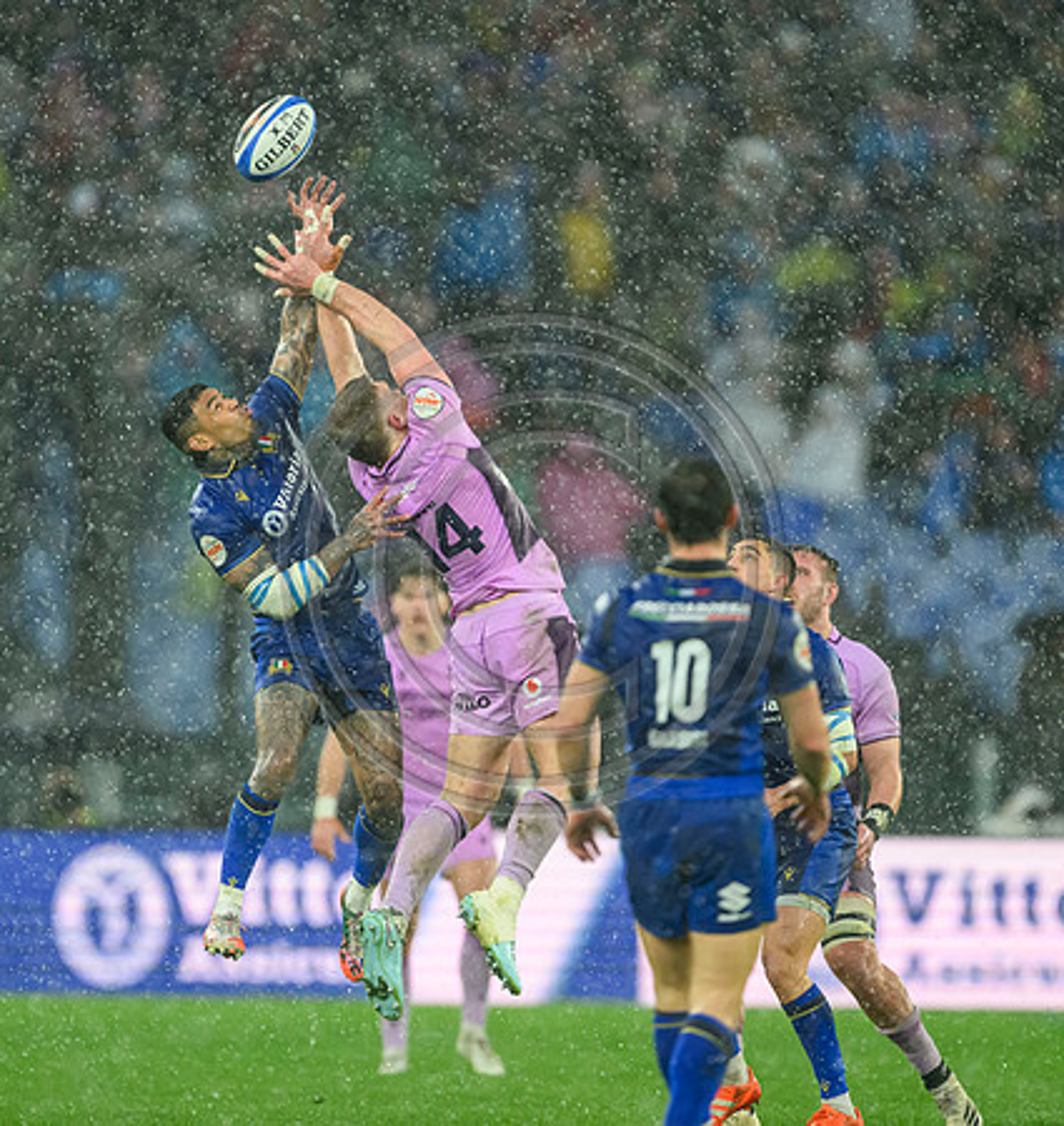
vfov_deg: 2.5
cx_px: 436
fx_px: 26284
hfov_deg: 2.3
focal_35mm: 734
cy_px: 563
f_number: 4
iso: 6400
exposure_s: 1/2000
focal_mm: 560
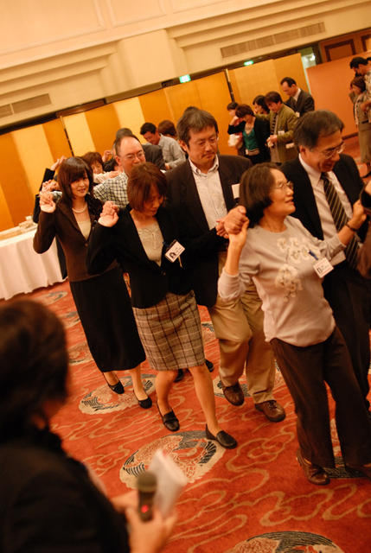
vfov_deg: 46.3
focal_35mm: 42
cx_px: 186
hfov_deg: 32.0
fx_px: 647
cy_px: 276
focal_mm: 28
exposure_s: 1/90
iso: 800
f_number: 2
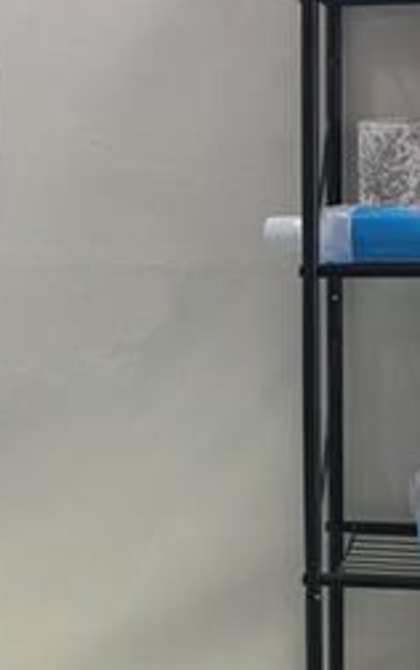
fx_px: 2211
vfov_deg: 17.2
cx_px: 53
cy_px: 431
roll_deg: +2.1
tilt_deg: -8.8
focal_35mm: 121
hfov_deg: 10.8
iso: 80
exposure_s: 1/120
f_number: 1.78
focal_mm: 6.76
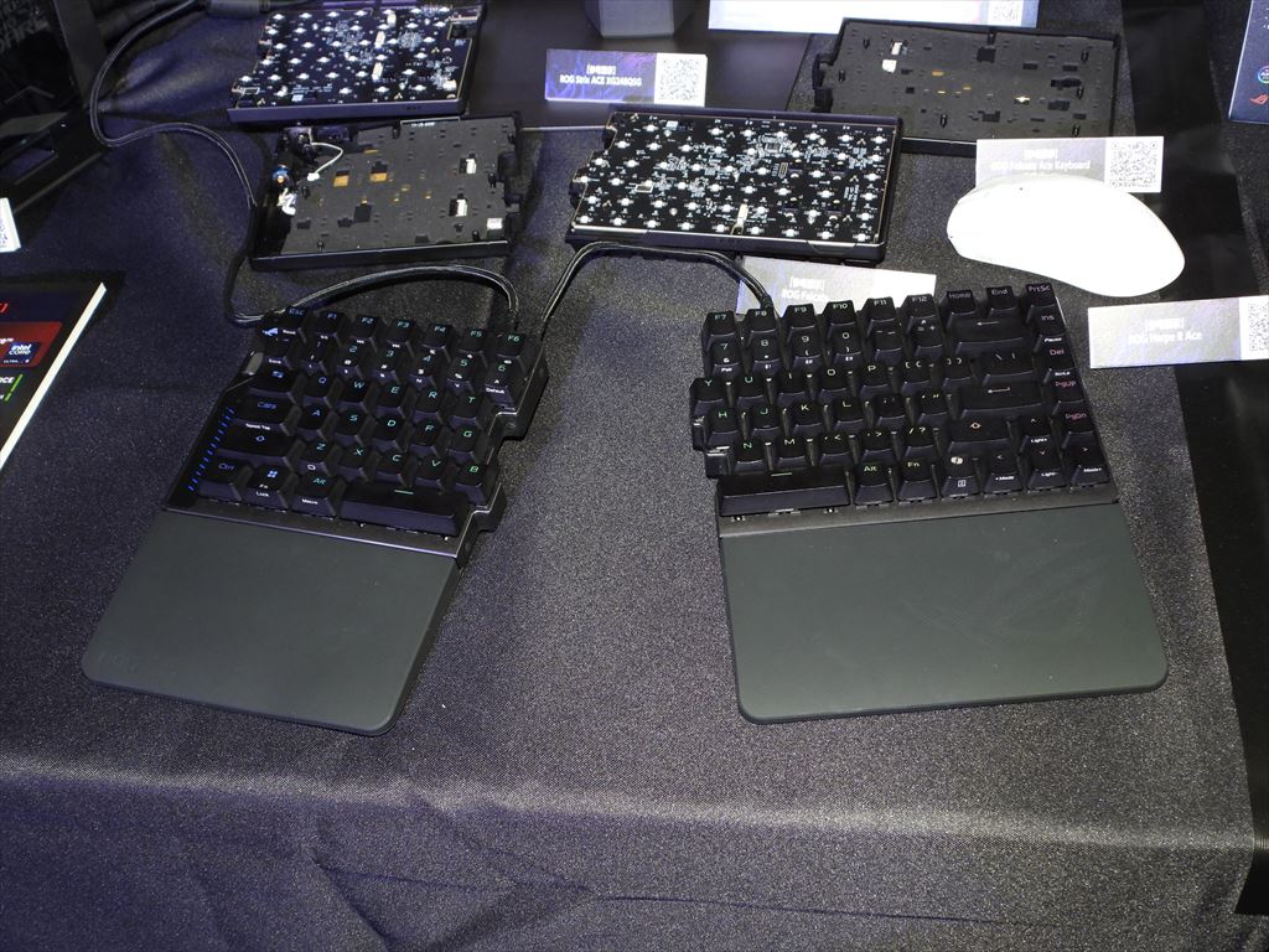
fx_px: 1503
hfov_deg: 45.8
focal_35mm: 41
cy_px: 476
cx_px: 634
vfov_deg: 35.1
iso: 200
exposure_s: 1/30
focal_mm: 7.4
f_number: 3.2
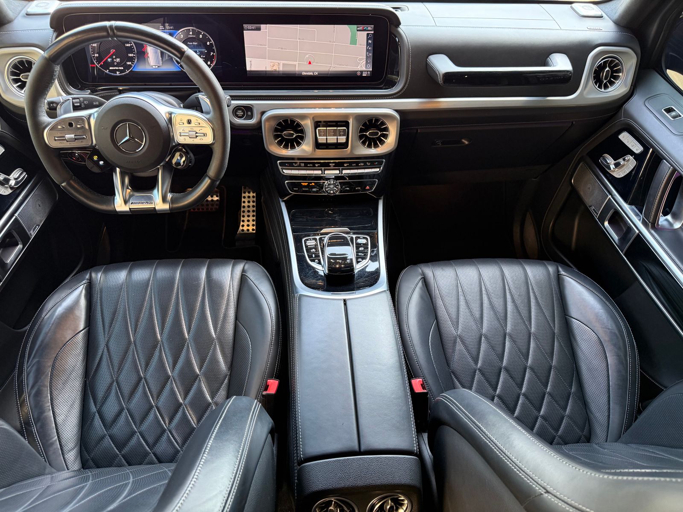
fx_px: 474
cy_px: 256
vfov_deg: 56.8
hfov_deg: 71.6
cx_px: 342
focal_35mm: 24
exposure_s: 1/56
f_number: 1.78
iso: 200
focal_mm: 6.76
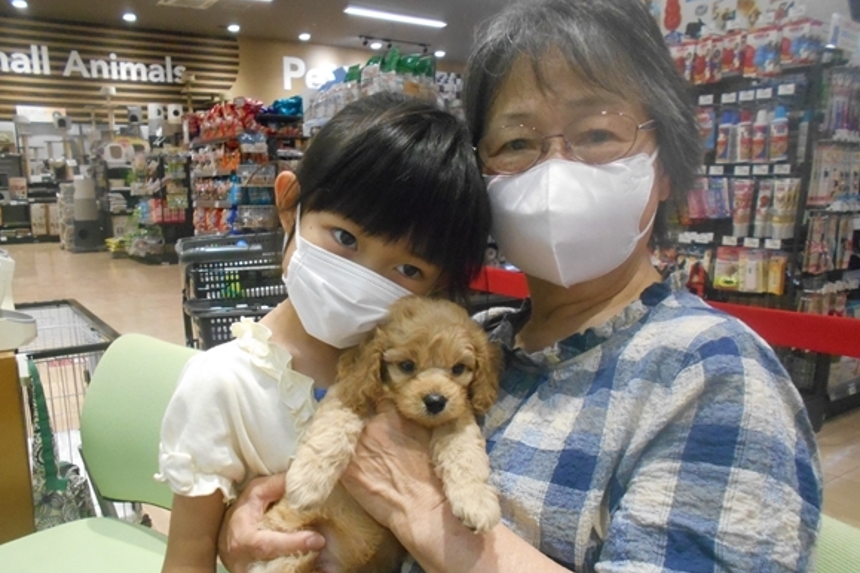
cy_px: 325
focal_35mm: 28
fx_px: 669
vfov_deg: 46.3
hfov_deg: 65.5
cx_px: 417
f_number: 3.2
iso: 800
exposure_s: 1/125
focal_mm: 4.6
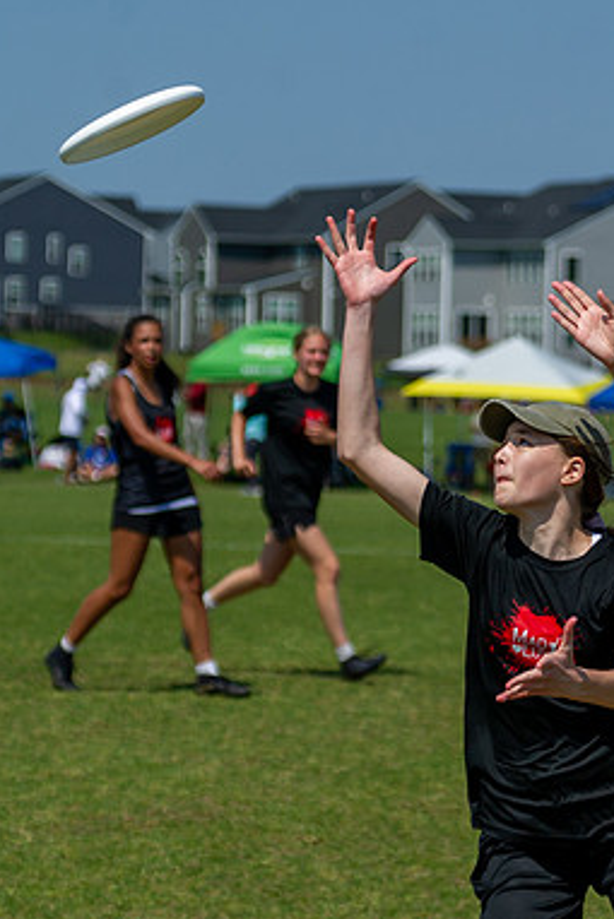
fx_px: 5316
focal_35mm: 208
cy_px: 476
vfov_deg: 9.9
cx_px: 565
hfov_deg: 6.6
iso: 250
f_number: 4
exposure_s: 1/4000
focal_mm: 100
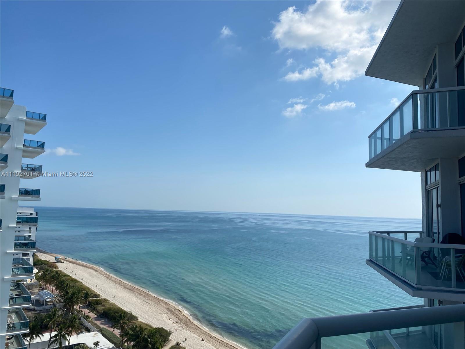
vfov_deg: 53.1
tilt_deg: +6.0
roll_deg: -2.5
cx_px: 232
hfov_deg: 67.3
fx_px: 349
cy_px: 174
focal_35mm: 26
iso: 32
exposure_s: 1/7194
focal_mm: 4.25
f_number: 1.8
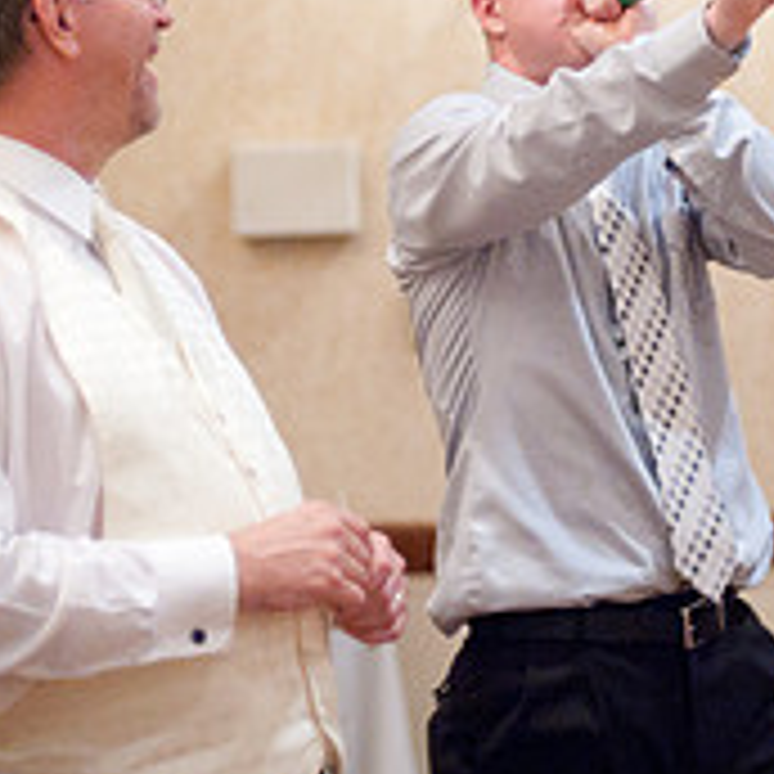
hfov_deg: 12.2
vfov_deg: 12.2
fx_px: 3617
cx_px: 526
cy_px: 166
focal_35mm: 143
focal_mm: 50
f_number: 1.4
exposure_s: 1/80
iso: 4000
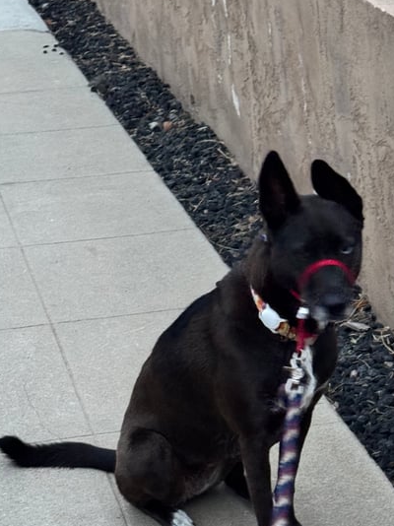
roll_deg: +1.8
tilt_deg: -23.5
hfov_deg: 15.4
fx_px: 1458
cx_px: 225
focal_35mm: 96
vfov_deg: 20.3
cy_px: 404
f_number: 1.78
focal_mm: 6.76
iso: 800
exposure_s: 1/29
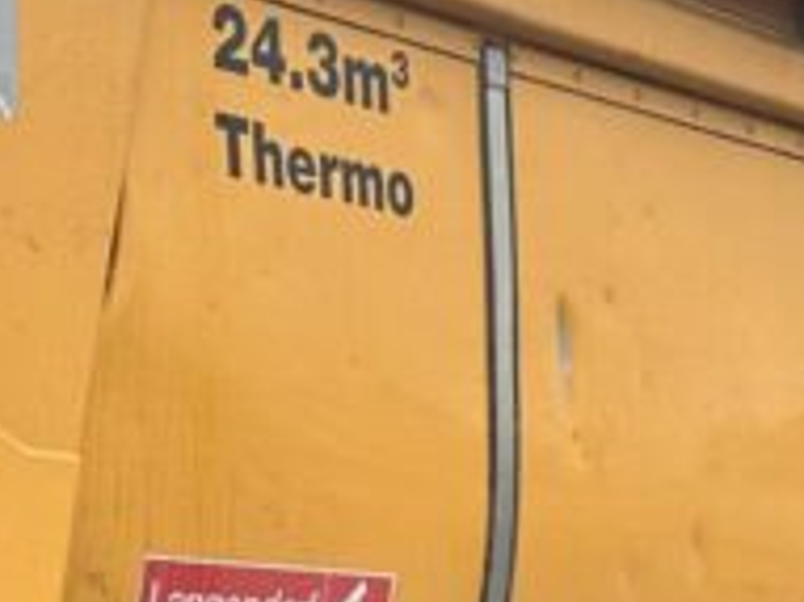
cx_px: 101
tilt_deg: +0.6
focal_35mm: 129
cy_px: 775
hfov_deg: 15.1
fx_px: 2994
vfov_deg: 11.2
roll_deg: +1.0
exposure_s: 1/1050
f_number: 1.78
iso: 80
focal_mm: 6.86
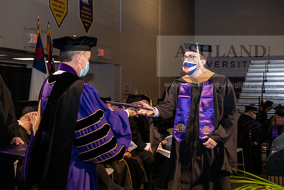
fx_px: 458
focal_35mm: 58
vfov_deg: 23.4
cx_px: 142
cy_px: 95
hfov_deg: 34.5
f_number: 6.3
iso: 1600
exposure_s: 1/200
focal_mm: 58
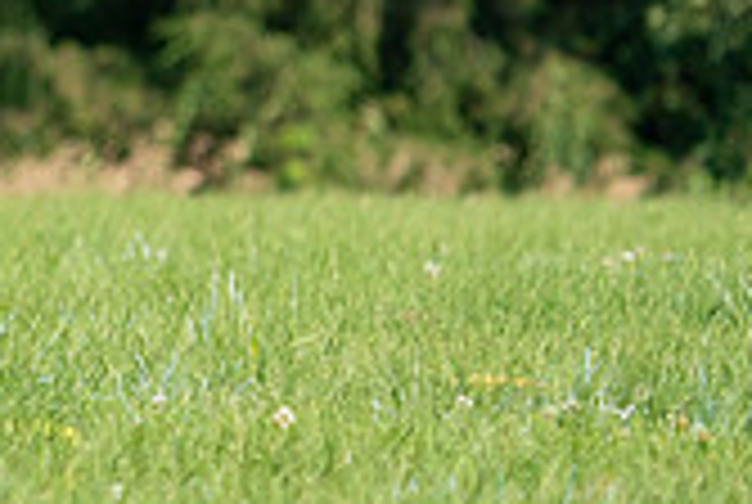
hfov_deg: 2.4
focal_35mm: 873
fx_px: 18268
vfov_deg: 1.6
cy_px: -214
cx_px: -374
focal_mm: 252
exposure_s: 1/4000
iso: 1600
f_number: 6.3
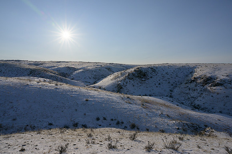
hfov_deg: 73.8
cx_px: 116
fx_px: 155
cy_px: 77
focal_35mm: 24
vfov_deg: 53.1
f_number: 16
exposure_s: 1/1600
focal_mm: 24
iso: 320
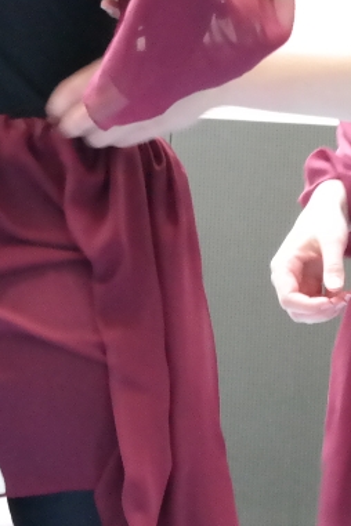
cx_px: 757
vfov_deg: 10.7
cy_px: 229
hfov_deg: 6.8
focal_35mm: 193
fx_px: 2822
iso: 3200
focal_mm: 30
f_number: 6.3
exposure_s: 1/30
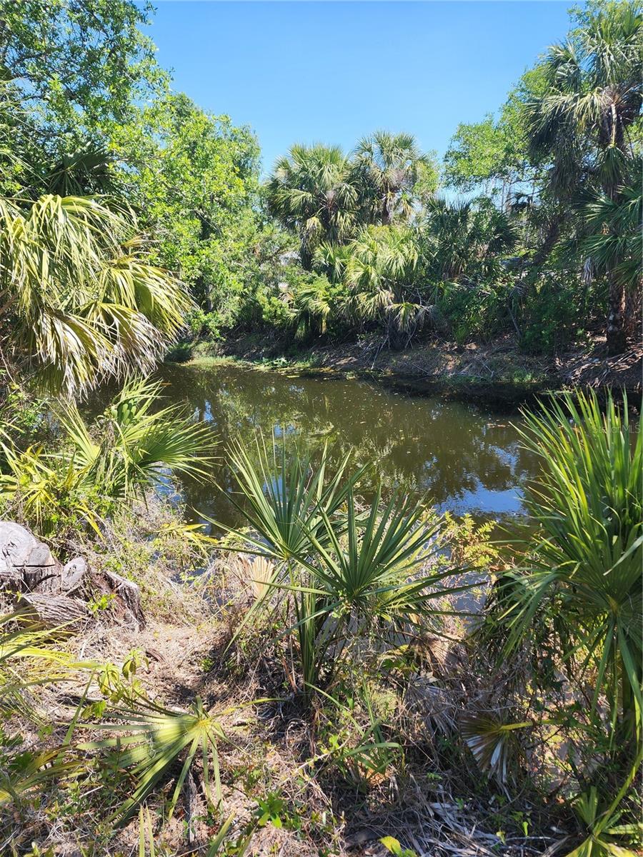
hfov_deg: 58.9
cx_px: 322
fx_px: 570
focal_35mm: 23
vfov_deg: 73.9
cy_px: 428
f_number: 1.8
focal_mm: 6.4
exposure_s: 1/332
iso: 12
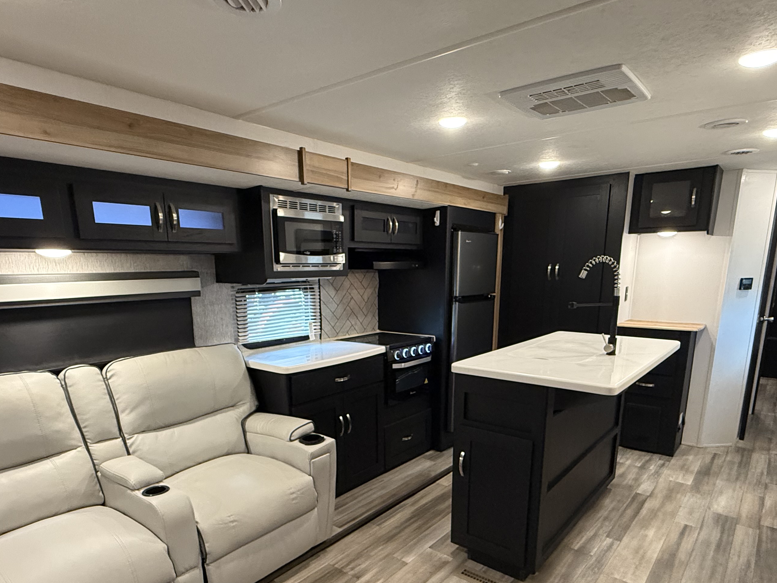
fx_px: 494
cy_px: 386
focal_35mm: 22
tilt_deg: -13.6
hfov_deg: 76.4
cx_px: 381
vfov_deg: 59.7
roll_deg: -0.3
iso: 500
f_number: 2.2
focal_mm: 2.22
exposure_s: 1/60
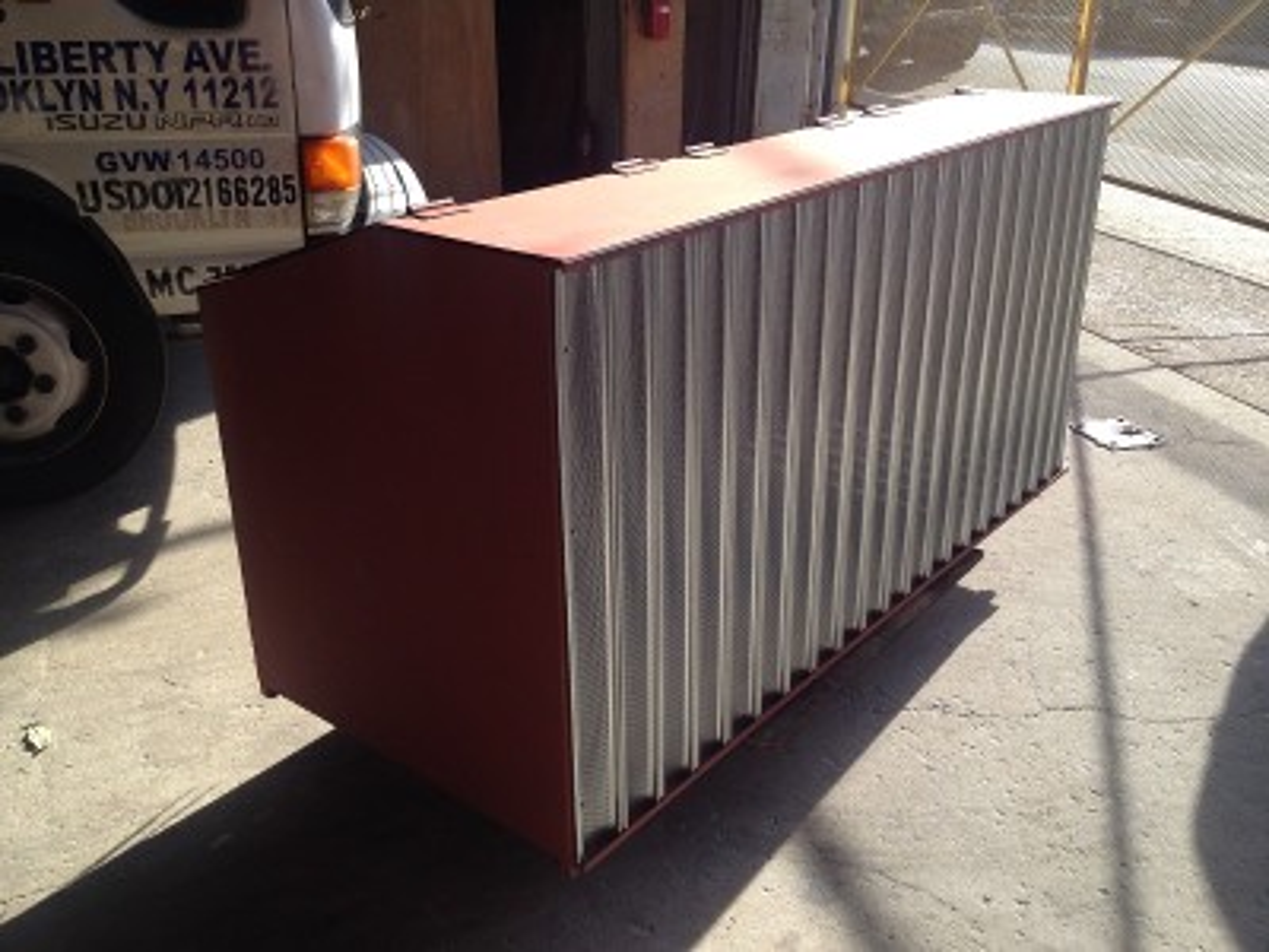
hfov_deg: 52.6
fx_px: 1283
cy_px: 476
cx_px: 634
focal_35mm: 35
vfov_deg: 40.7
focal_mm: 4.28
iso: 50
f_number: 2.4
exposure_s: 1/412
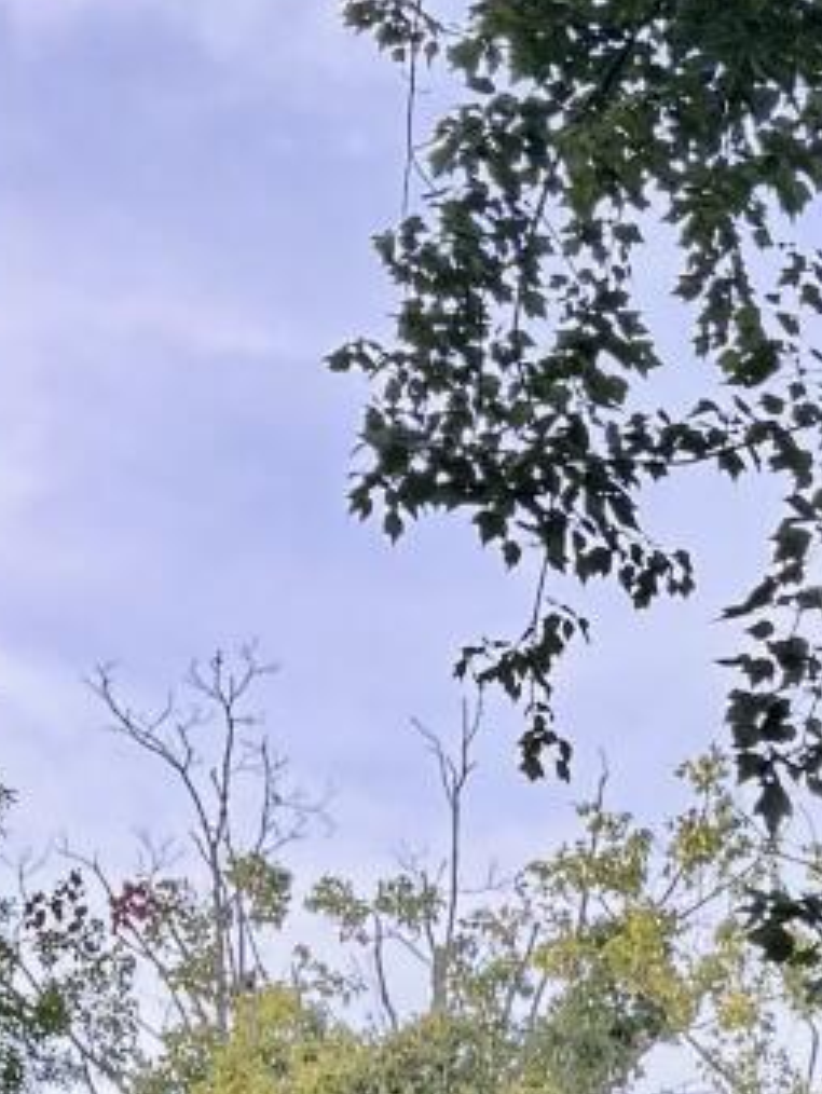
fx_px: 4490
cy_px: 1641
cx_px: 1398
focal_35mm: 142
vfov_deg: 13.1
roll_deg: -1.4
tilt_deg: +13.4
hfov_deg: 10.0
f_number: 1.78
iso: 80
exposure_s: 1/308
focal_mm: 6.76
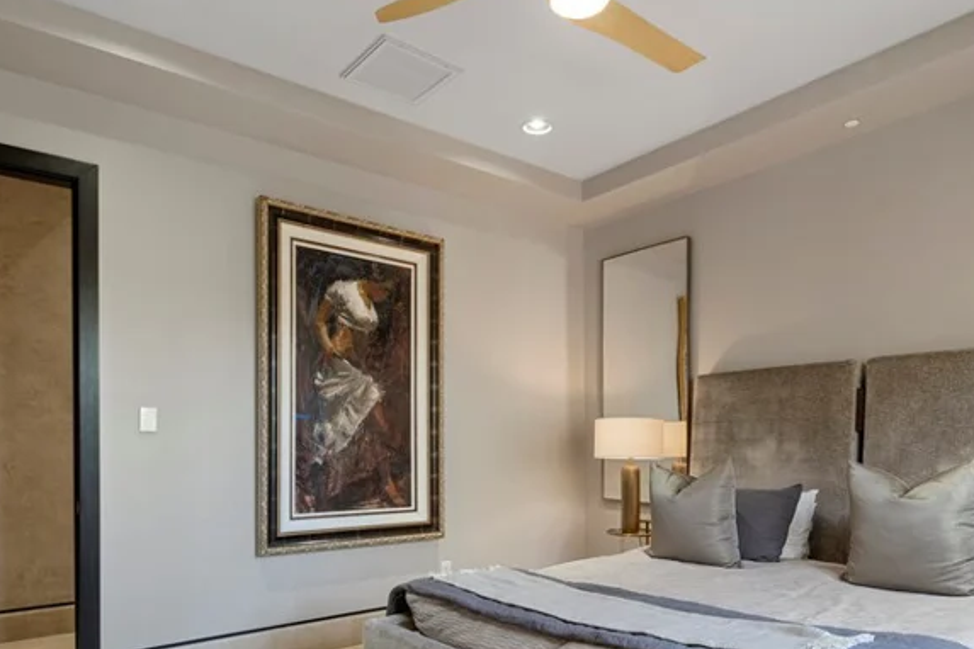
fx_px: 676
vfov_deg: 50.3
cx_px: 535
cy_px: 436
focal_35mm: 25
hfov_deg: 71.3
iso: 500
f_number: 8
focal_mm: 14
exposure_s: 1
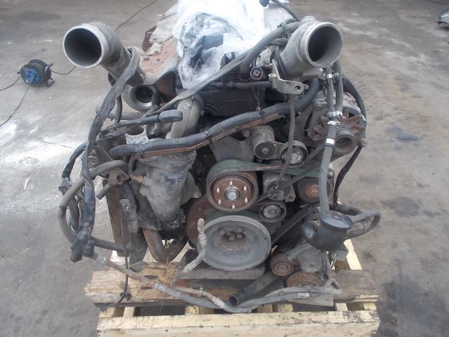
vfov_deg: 48.2
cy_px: 168
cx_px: 224
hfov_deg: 61.7
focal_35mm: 29
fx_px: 376
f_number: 3.3
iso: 80
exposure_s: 1/125
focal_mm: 4.1
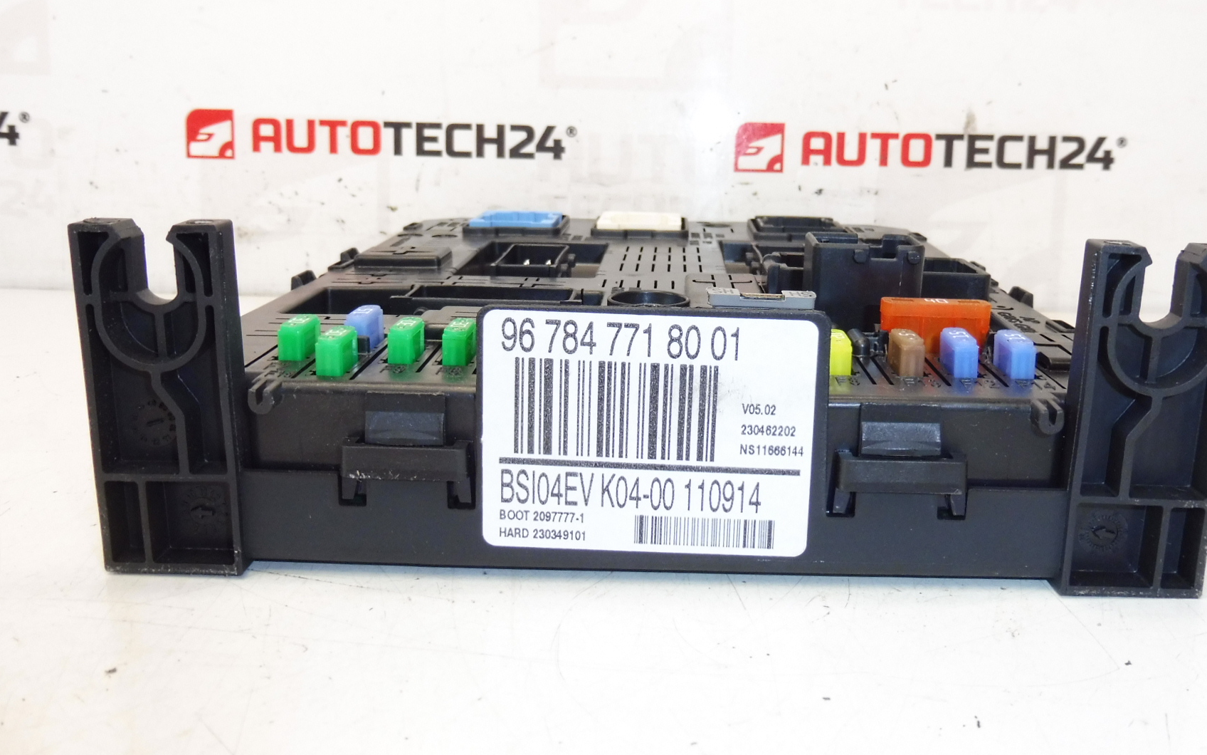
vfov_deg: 39.3
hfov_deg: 59.6
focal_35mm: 32
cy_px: 316
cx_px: 653
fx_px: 1053
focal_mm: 4.4
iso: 200
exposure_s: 1/60
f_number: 3.5
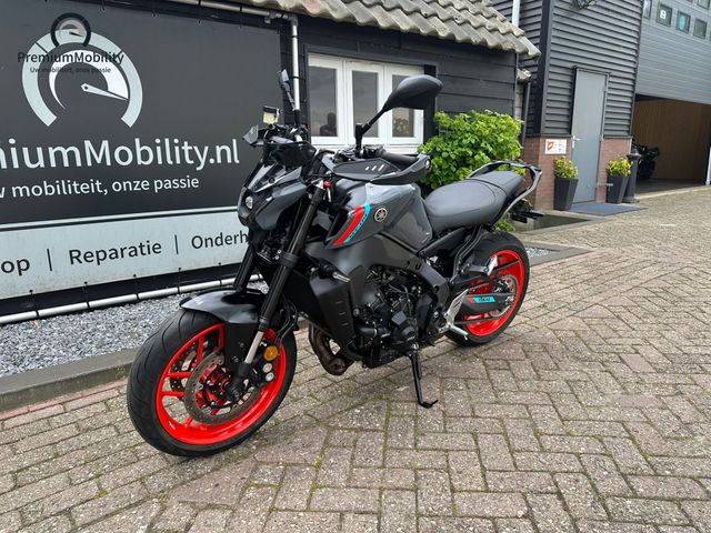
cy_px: 266
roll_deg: +0.7
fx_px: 493
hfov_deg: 71.6
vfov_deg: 56.8
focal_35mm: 24
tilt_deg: -13.1
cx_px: 356
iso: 80
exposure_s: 1/401
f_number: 1.78
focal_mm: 6.86
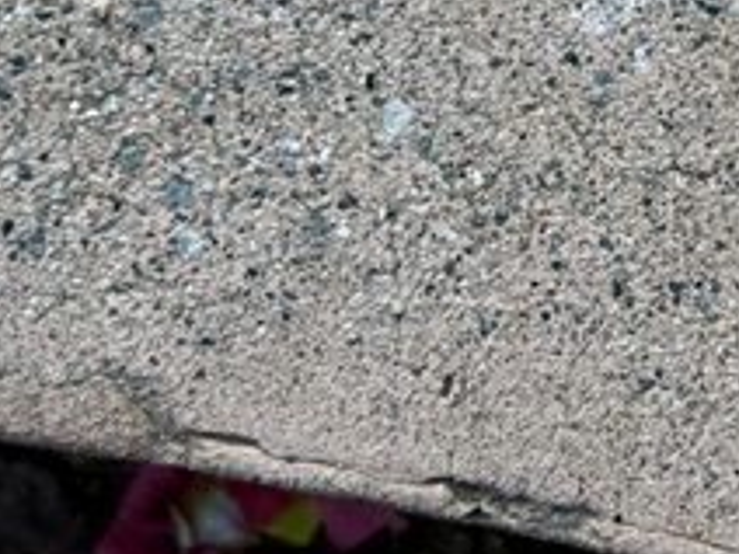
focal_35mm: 163
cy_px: -324
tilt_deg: -87.9
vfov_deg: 8.8
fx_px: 3480
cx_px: 1136
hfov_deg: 11.6
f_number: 1.78
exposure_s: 1/592
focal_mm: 6.76
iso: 64
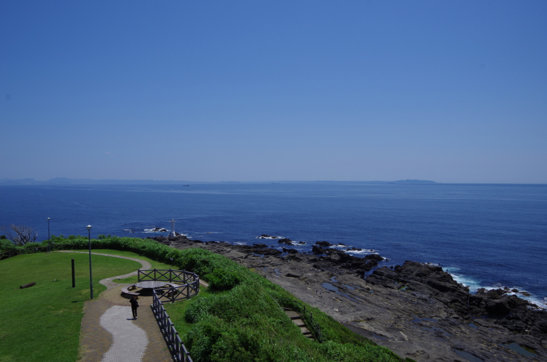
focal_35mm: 27
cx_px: 274
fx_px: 409
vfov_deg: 47.7
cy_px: 181
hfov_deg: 67.5
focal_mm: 18
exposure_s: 1/400
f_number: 9
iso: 100
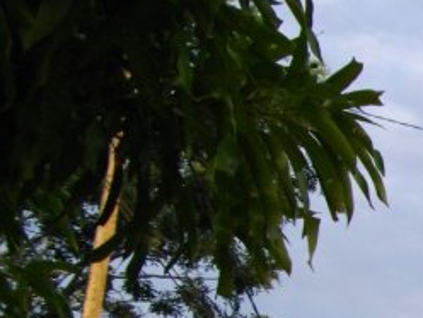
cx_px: 817
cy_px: 460
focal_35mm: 128
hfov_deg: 13.4
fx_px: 1564
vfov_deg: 11.2
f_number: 2.9
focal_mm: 5.7
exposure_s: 1/250
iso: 100
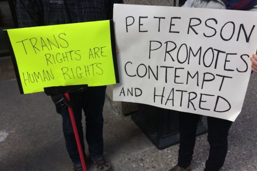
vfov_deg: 42.3
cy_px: 89
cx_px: 132
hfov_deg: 60.3
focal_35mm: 31
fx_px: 221
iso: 32
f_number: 2.2
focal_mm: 4.15
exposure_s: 1/789
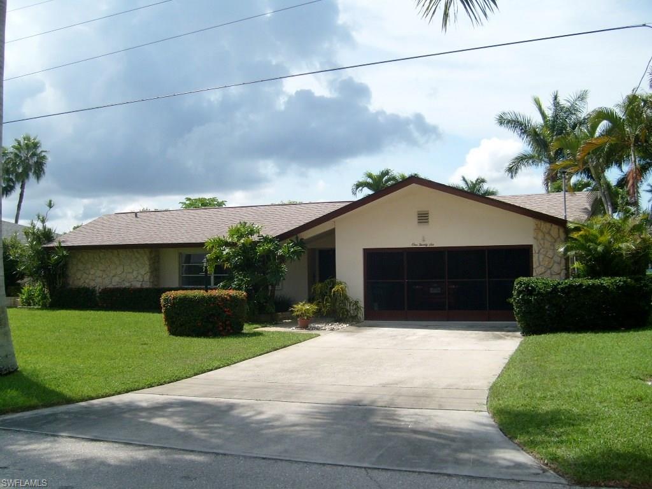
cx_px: 326
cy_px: 244
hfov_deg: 52.6
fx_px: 659
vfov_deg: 40.7
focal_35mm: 35
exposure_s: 1/350
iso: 80
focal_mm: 5.8
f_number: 7.1
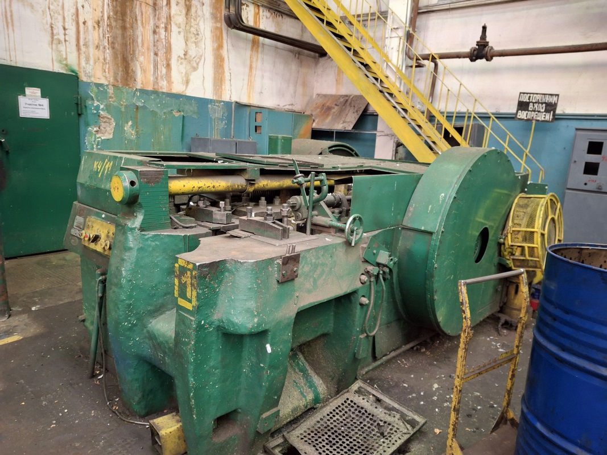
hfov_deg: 69.4
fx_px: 438
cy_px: 228
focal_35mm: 25
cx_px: 304
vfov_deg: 54.9
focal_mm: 4.69
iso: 250
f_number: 1.8
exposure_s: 1/50
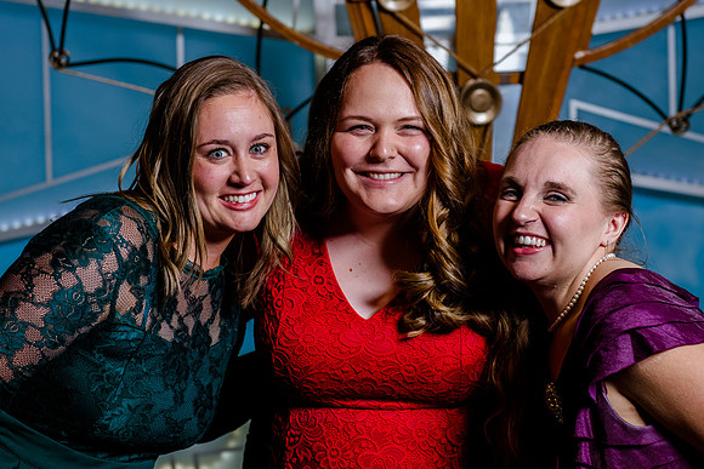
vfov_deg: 16.3
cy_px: 231
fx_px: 1644
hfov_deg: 24.2
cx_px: 364
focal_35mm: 84
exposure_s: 1/125
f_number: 4
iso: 400
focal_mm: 62
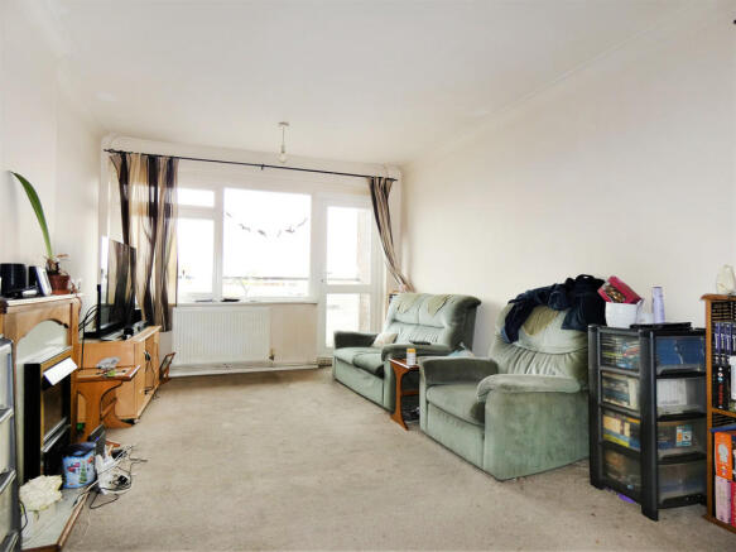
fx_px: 425
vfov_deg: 66.0
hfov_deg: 81.8
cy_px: 276
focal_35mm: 20
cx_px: 368
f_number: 2.8
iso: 100
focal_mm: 3.6
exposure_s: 1/60
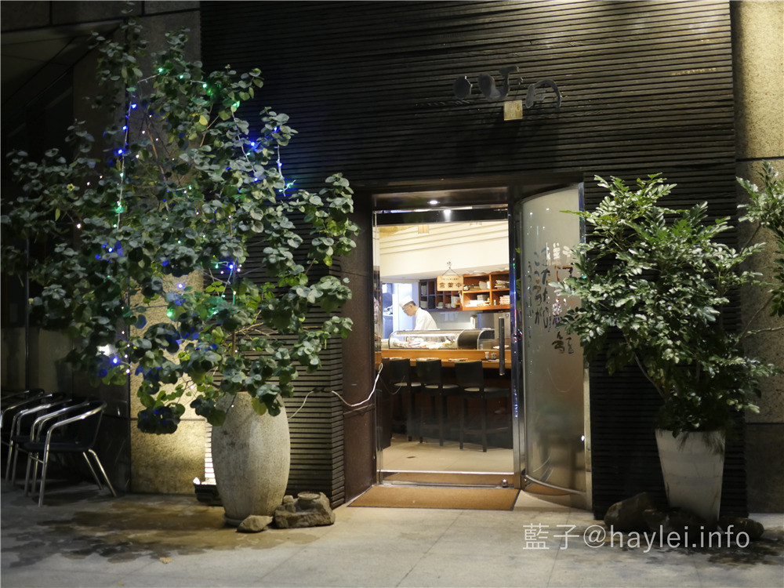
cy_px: 294
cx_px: 392
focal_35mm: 40
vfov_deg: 36.0
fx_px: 906
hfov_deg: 46.8
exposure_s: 1/60
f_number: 1.7
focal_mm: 20
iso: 1250
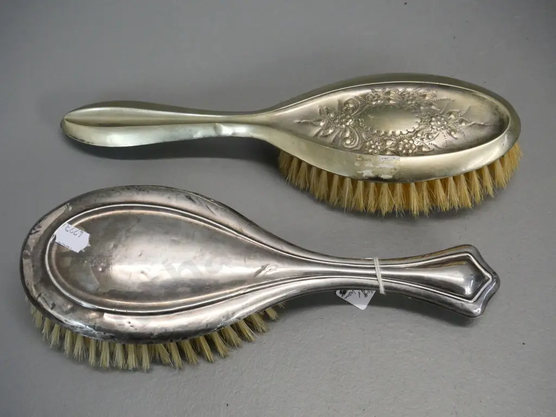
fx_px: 739
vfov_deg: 31.5
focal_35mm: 46
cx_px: 278
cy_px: 208
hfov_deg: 41.2
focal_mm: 23
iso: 3200
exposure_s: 1/100
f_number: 6.3
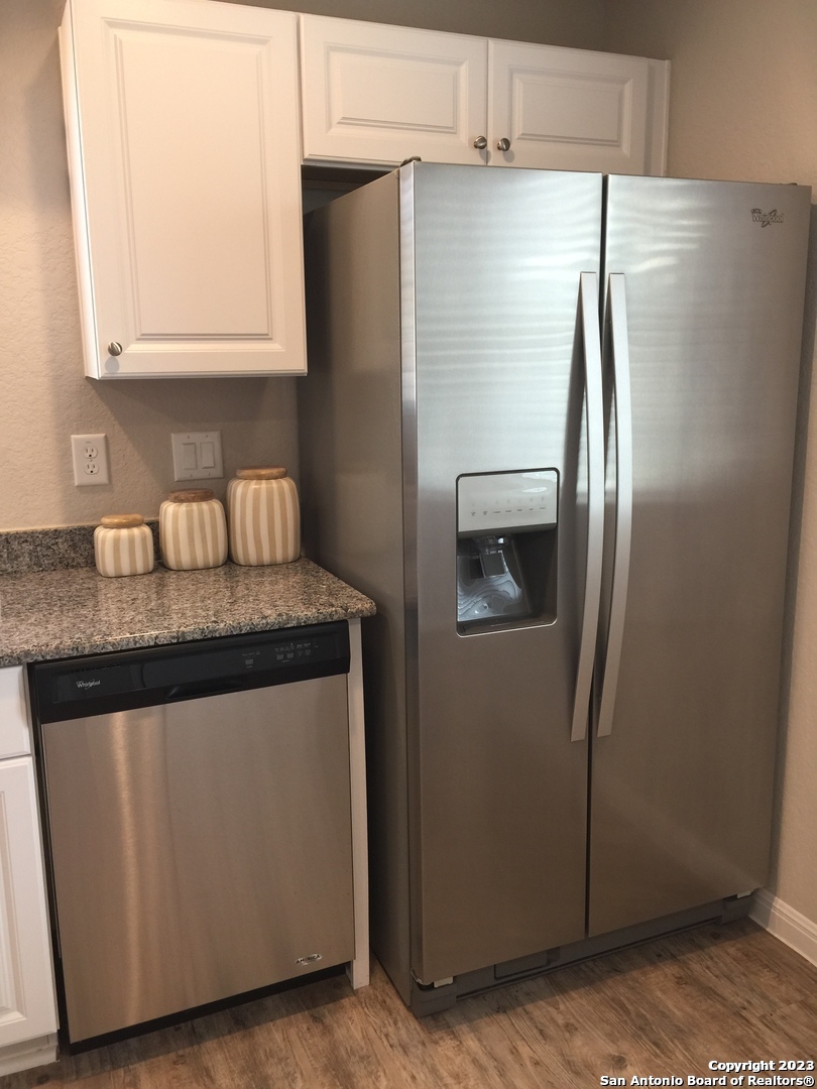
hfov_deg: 48.2
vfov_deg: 61.7
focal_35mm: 29
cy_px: 544
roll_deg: -0.1
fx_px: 913
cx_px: 408
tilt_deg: -10.5
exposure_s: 1/15
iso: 32
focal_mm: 4.15
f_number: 2.2
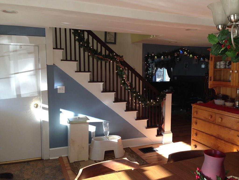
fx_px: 228
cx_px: 120
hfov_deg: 55.4
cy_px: 90
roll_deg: -0.5
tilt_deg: -6.0
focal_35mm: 33
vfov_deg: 42.9
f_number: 2.4
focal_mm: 4.12
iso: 50
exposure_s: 1/40
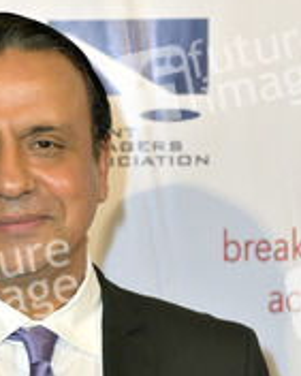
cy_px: 397
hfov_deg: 11.6
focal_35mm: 132
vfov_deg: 14.3
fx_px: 1469
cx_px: 31
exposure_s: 1/320
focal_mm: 62
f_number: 4.5
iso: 400
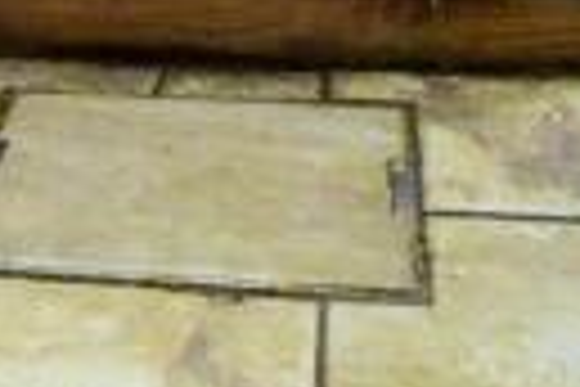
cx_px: 169
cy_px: -542
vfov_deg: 13.3
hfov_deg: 26.4
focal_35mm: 76
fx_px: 1224
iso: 320
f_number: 8
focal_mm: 10
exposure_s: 1/125
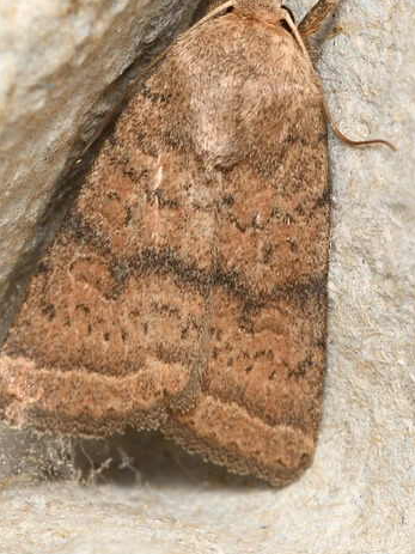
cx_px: 195
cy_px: 208
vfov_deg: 6.6
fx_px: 4782
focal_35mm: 299
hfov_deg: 5.0
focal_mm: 150
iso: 100
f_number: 10
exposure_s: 1/250
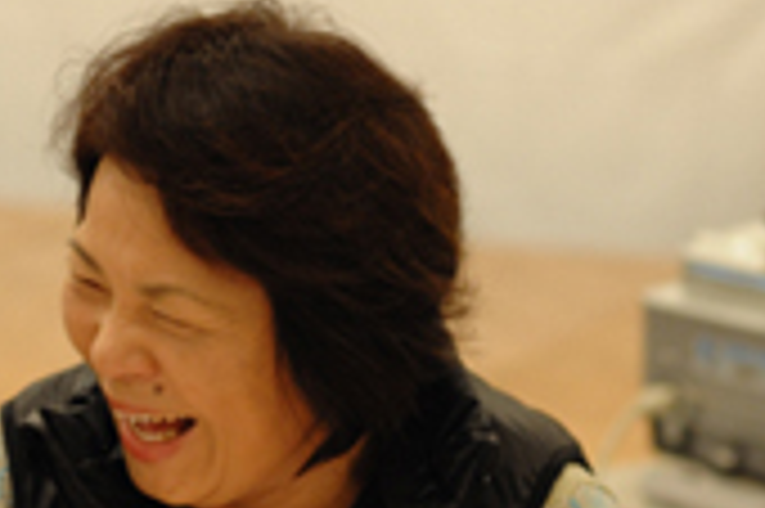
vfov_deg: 7.3
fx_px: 3991
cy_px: 427
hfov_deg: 10.9
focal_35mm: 188
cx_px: 126
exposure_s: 1/100
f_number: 2.8
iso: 1250
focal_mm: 50
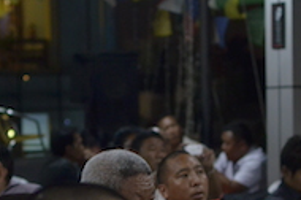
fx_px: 1155
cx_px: 128
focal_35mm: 138
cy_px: 206
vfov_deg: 9.8
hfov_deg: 14.8
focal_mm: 35
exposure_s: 1/160
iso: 1000
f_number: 1.8
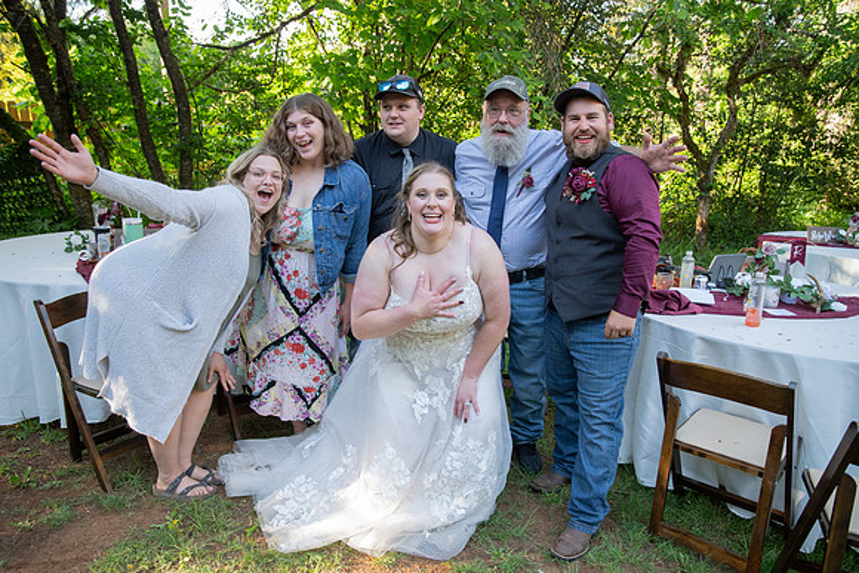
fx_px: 573
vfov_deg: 53.2
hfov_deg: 73.7
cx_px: 430
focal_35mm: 24
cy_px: 286
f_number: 4
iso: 1250
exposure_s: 1/320
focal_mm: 24
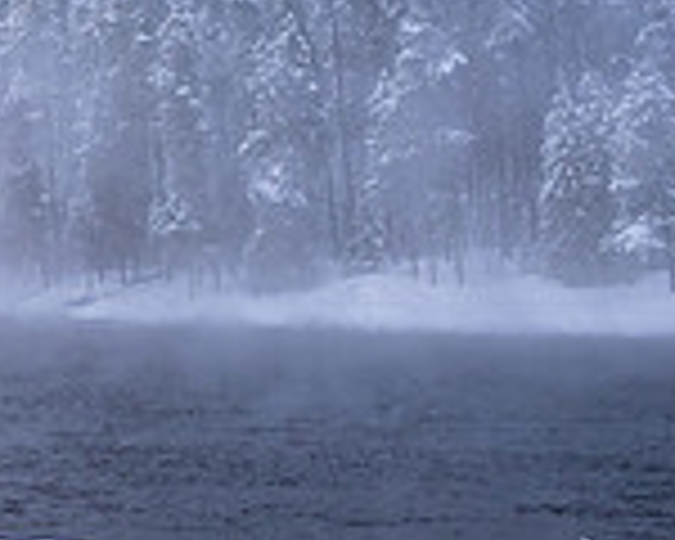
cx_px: -263
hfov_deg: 19.2
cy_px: 63
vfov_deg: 16.9
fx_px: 1798
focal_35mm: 90
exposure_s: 1/200
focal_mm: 24
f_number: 8
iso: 1000
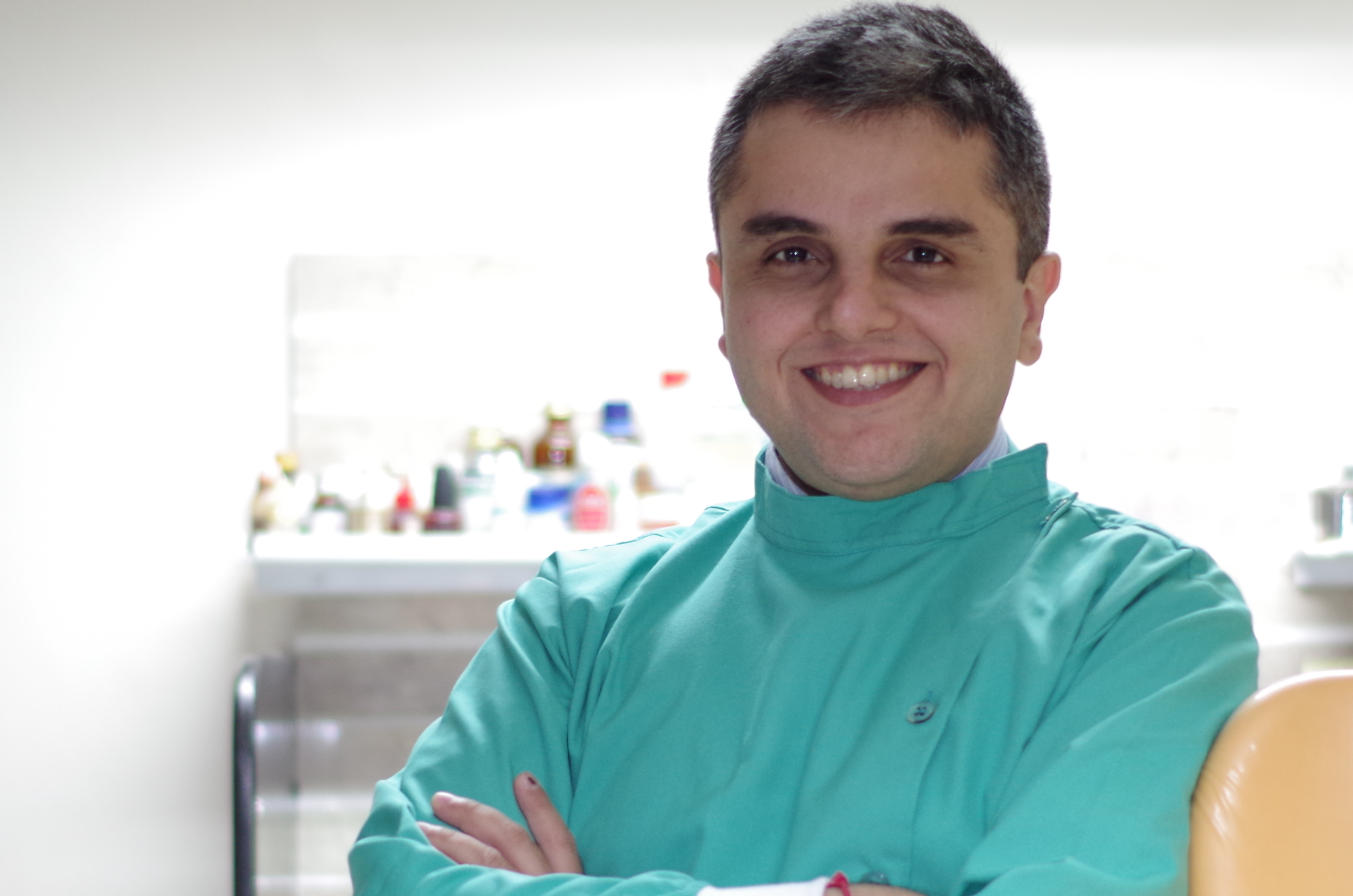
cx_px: 701
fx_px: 5138
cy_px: 593
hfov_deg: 15.0
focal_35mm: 137
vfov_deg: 10.0
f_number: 1.8
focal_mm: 50
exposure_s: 1/50
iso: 400
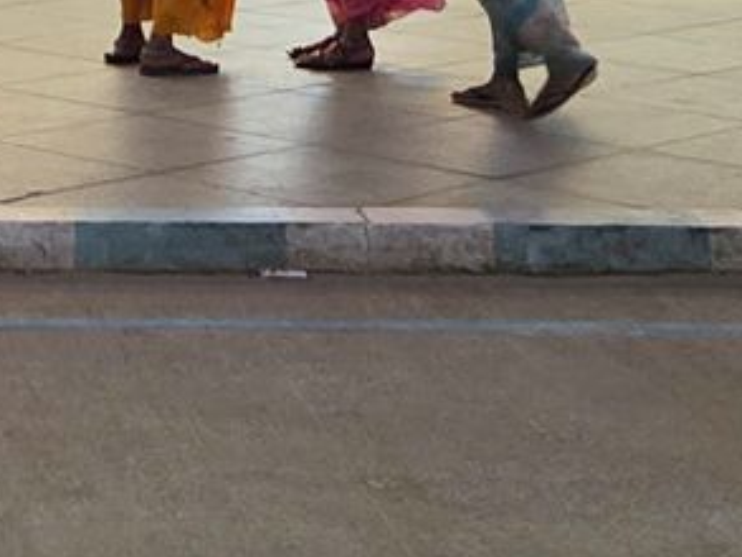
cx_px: -79
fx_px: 3367
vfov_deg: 8.8
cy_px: -618
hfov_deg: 12.4
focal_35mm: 157
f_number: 1.8
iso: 500
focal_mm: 5.4
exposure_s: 1/100
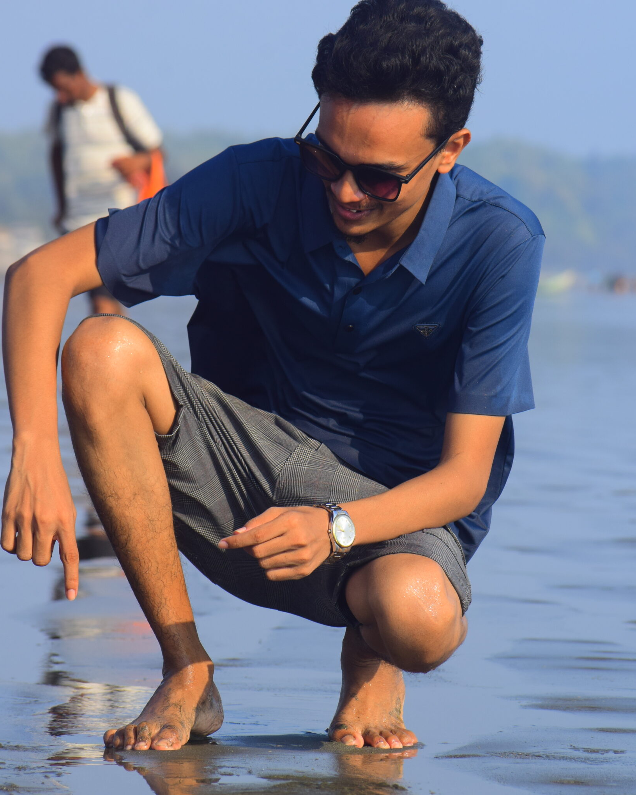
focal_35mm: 265
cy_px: 393
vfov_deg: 7.3
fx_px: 6235
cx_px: 319
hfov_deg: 5.8
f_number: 6.3
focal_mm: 150
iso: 320
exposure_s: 1/500
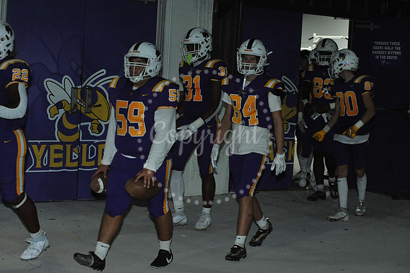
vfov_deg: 17.0
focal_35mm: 80
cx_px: 205
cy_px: 136
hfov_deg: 25.4
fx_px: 911
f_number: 5.6
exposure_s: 1/250
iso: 4000
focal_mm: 80
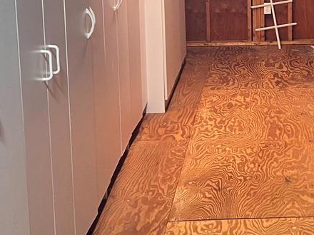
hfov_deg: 22.2
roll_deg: +0.3
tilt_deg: -9.0
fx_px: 771
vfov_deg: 17.2
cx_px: 310
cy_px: 41
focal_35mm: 85
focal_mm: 5.7
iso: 125
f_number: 1.5
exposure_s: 1/60
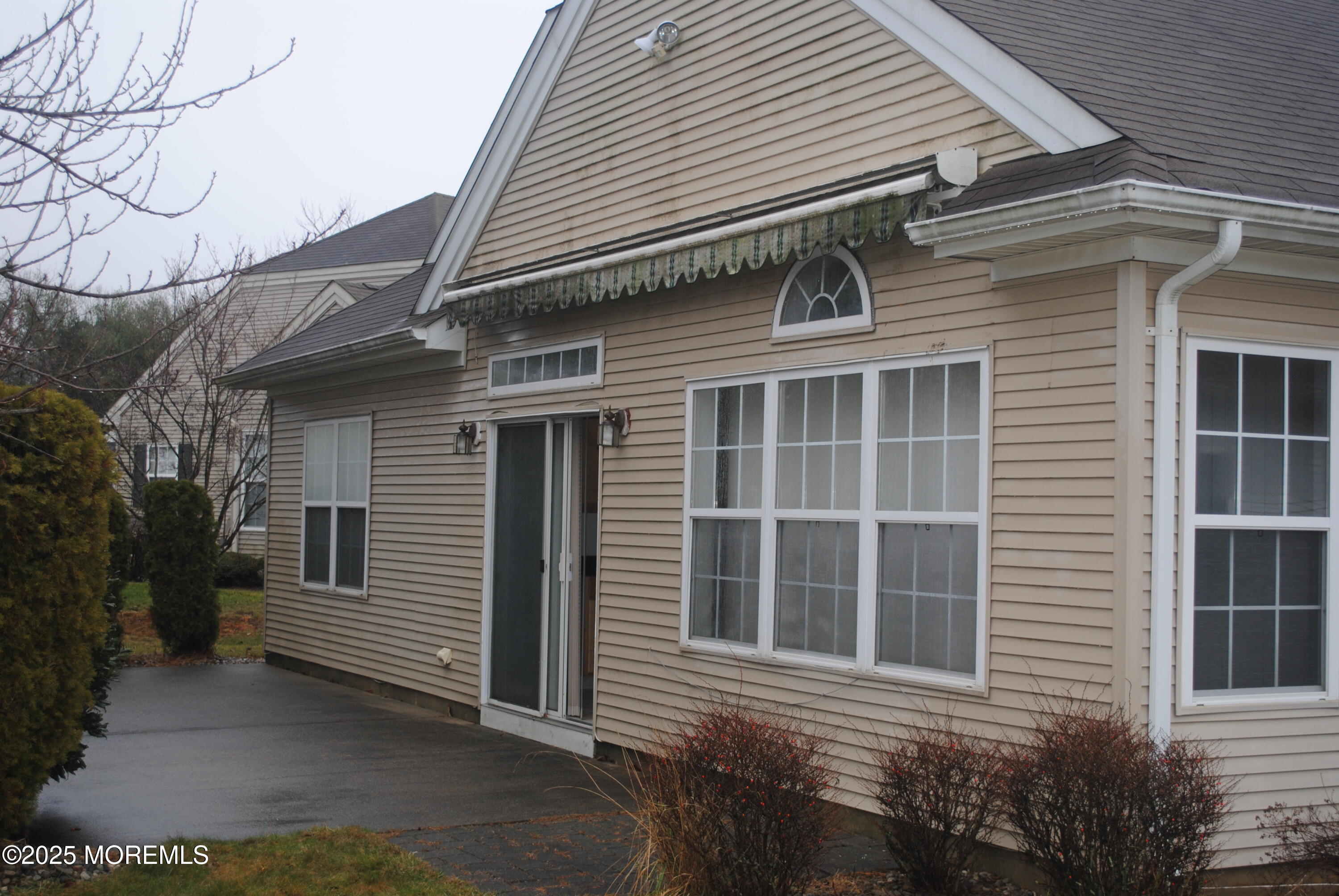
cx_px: 670
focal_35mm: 48
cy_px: 448
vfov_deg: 28.1
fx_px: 1787
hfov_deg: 41.1
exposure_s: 1/125
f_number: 4.8
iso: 160
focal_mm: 32
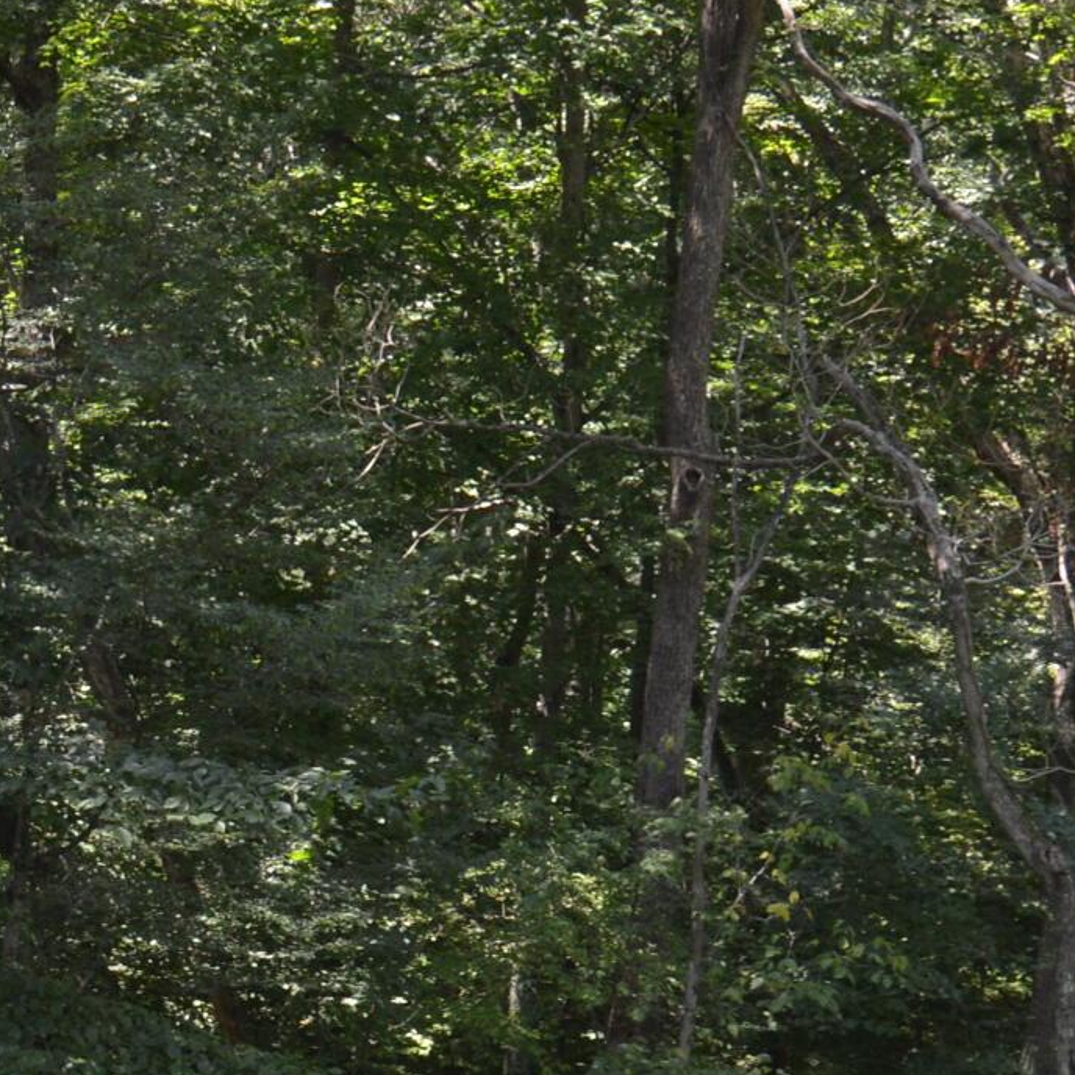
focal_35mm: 100
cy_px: 977
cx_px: -336
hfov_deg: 16.4
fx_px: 3513
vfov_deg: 17.1
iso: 160
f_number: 4
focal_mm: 18
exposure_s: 1/125
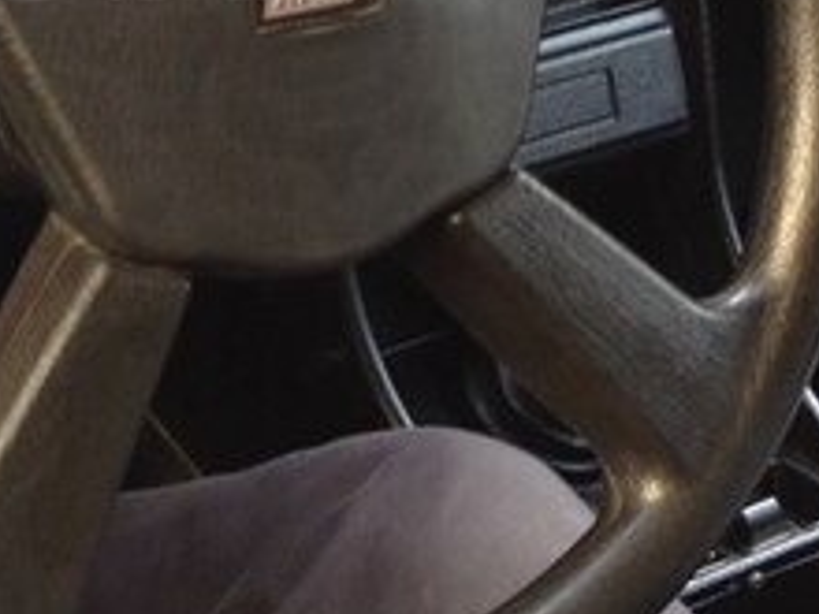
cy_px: -58
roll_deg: -4.8
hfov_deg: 19.2
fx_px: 2342
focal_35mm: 99
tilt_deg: -28.9
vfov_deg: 14.6
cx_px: -41
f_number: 2.4
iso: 64
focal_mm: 4.12
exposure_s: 1/60
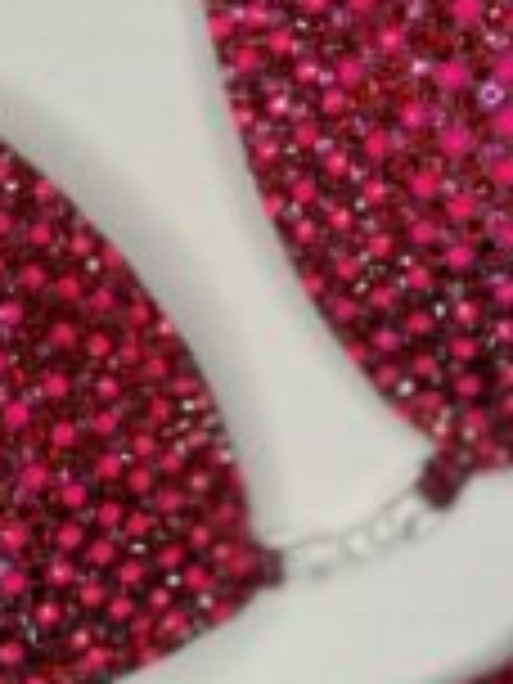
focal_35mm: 63
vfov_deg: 30.7
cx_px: 220
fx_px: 1245
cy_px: 396
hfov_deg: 23.3
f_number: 1.78
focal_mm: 6.76
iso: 64
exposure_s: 1/156
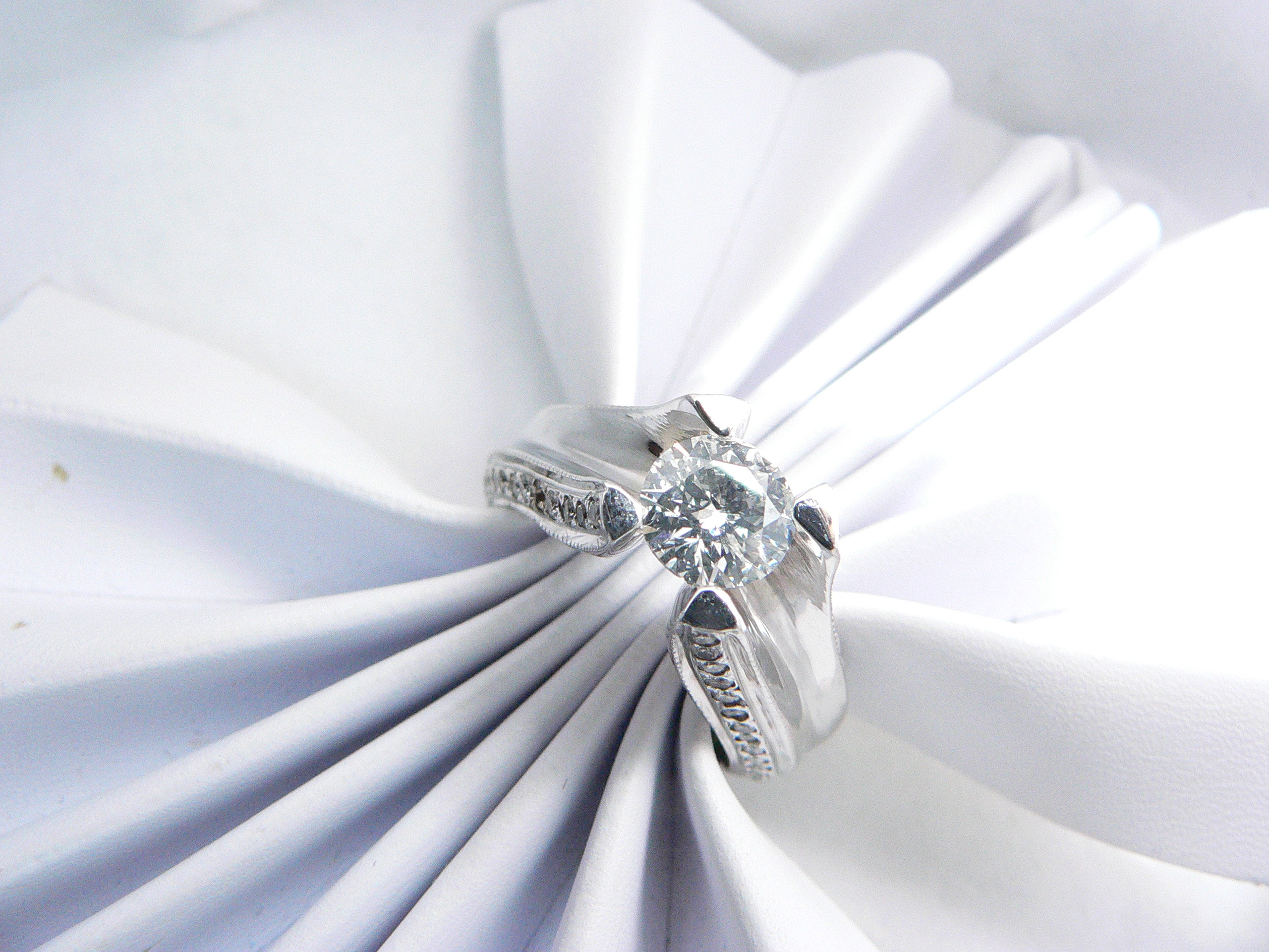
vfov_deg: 39.7
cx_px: 634
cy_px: 476
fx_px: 1320
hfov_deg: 51.4
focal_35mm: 36
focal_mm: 6
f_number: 4
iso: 400
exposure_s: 1/60
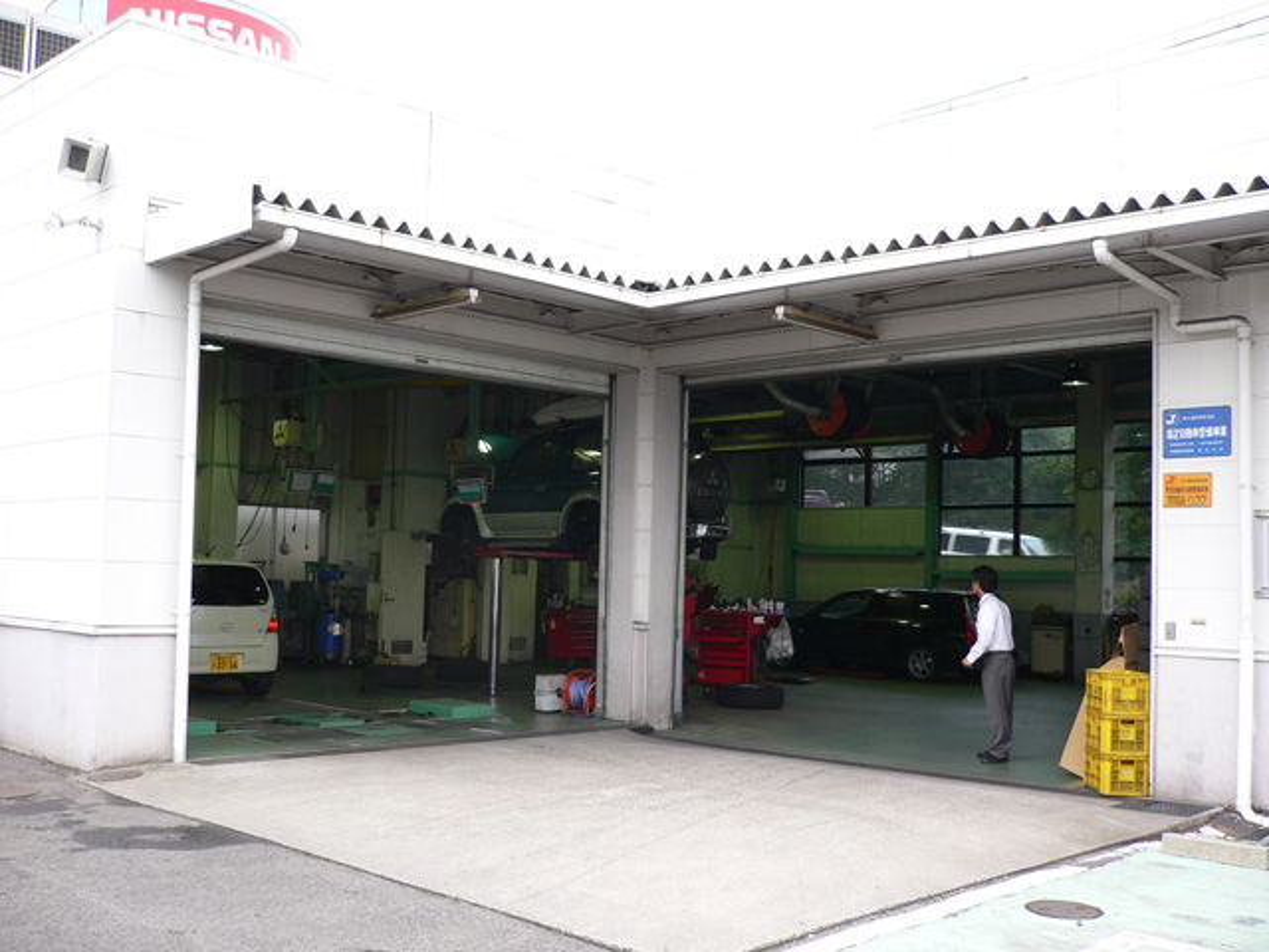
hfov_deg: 52.6
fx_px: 1283
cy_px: 476
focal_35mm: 35
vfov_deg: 40.7
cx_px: 634
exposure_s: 1/100
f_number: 2.8
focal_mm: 5.8
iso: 100
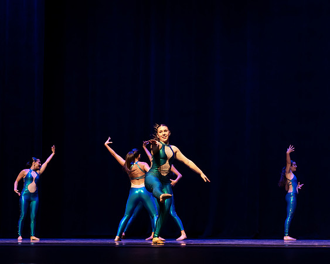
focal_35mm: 88
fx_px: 860
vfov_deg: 17.4
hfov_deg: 21.7
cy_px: 174
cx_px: 164
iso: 3200
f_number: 2.8
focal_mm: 59
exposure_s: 1/640
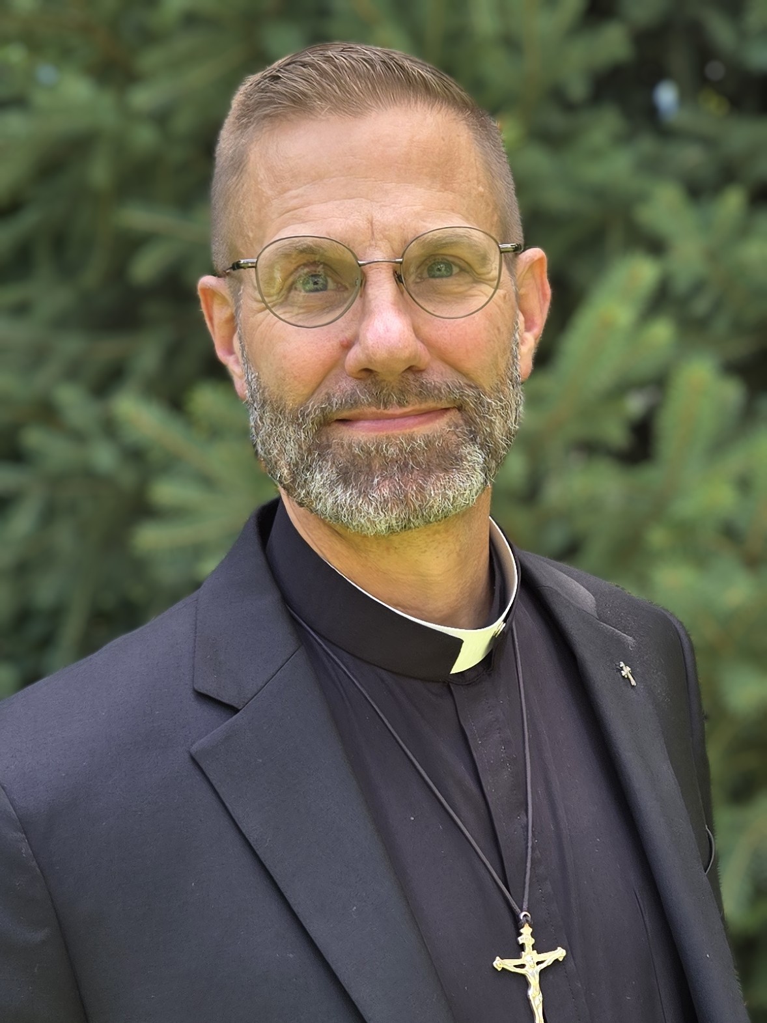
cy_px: 512
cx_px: 384
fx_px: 680
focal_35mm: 23
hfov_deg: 58.9
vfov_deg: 73.9
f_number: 1.8
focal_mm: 5.4
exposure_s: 1/224
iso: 25
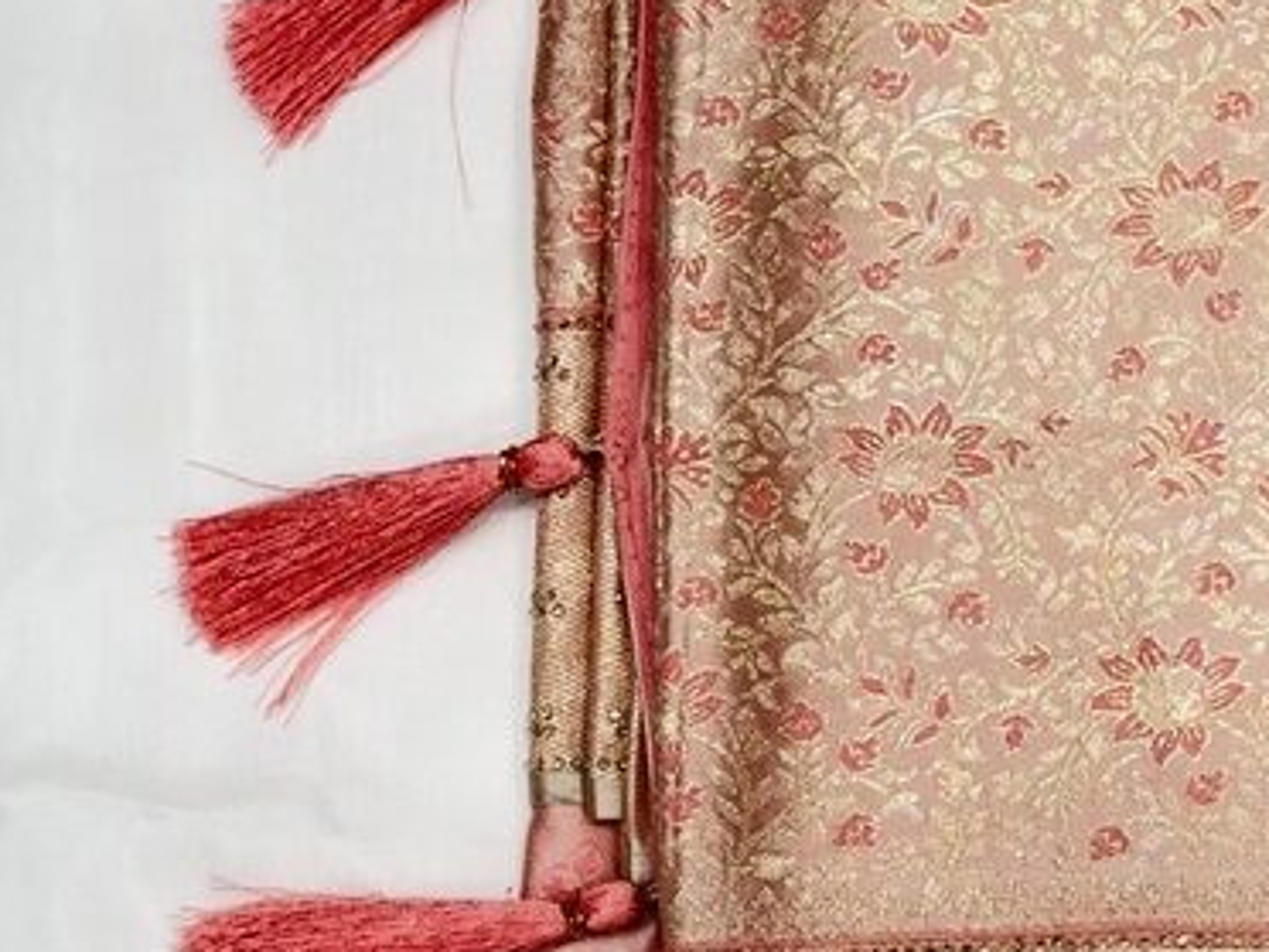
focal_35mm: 129
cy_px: -208
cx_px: 1446
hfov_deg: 14.9
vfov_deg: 11.3
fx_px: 4729
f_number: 1.78
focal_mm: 6.76
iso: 64
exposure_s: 1/100
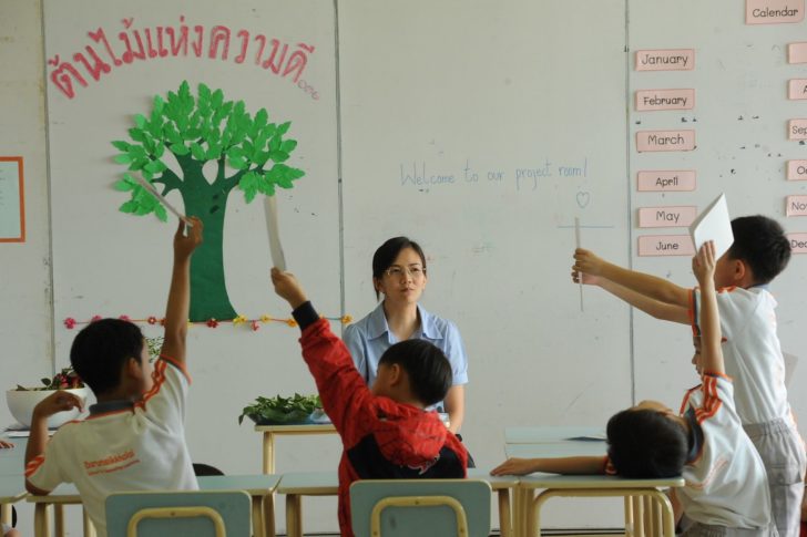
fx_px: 3474
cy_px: 268
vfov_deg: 8.9
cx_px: 404
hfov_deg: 13.3
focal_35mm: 155
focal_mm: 155
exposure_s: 1/125
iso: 1600
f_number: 10
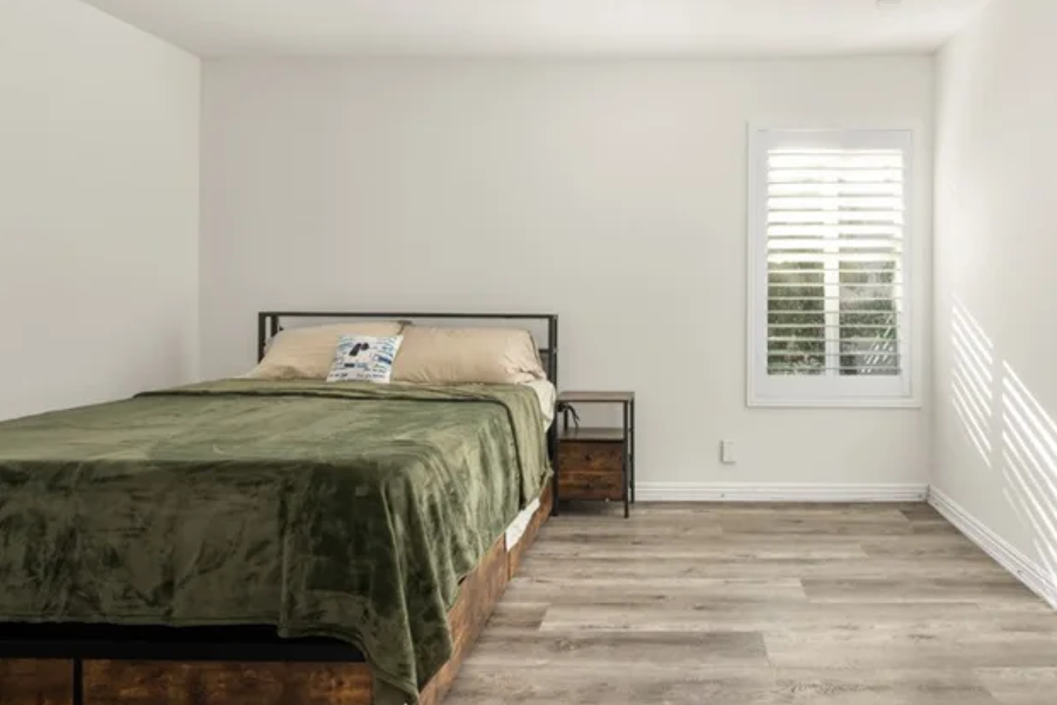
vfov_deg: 55.0
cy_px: 310
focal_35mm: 23
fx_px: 675
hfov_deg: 75.4
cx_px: 628
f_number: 6.3
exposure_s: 1/5
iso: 31
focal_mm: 17
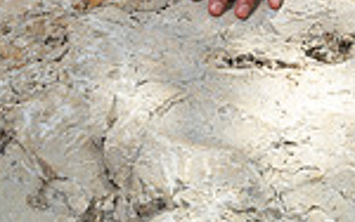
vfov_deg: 10.9
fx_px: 1007
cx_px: 116
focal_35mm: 104
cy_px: -293
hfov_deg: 19.9
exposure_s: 1/125
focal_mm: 34
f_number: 10
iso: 100
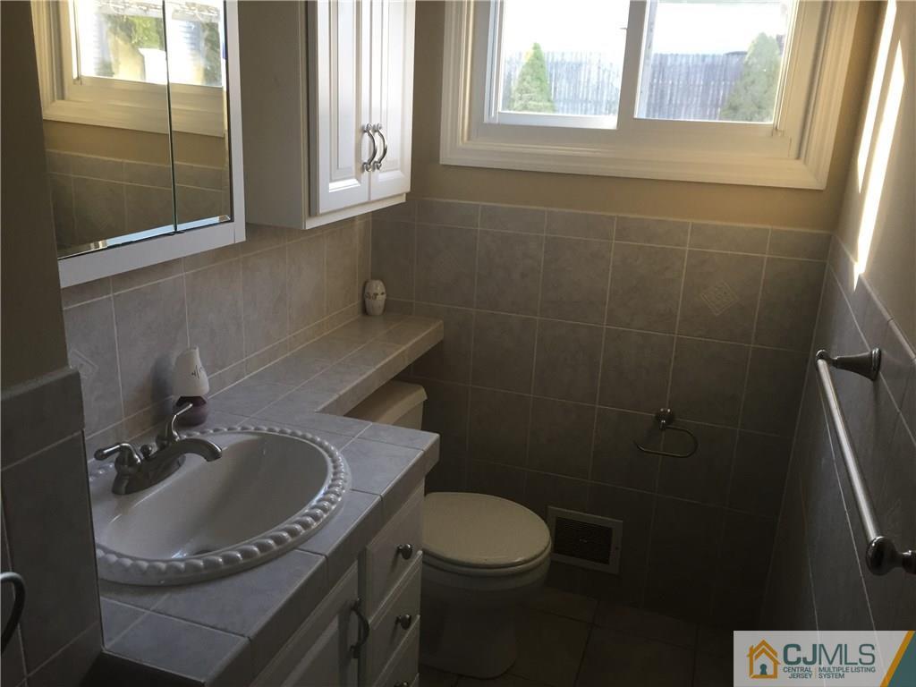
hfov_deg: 61.7
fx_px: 767
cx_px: 458
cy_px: 344
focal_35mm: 29
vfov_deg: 48.2
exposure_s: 1/30
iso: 50
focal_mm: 4.15
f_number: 2.2
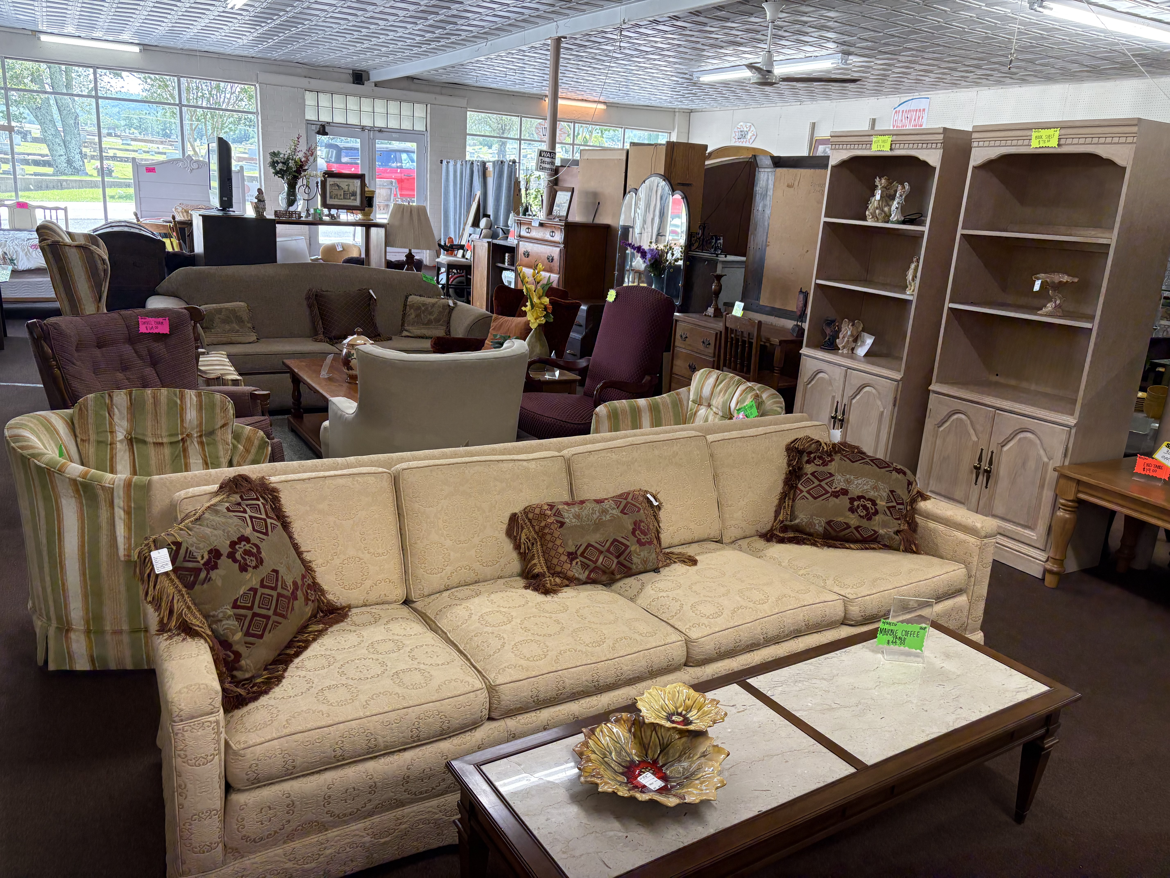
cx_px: 585
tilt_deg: -15.1
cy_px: 439
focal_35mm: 26
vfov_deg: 53.1
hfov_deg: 67.3
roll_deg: -2.9
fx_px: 879
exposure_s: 1/127
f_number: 1.6
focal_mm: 5.96
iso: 125
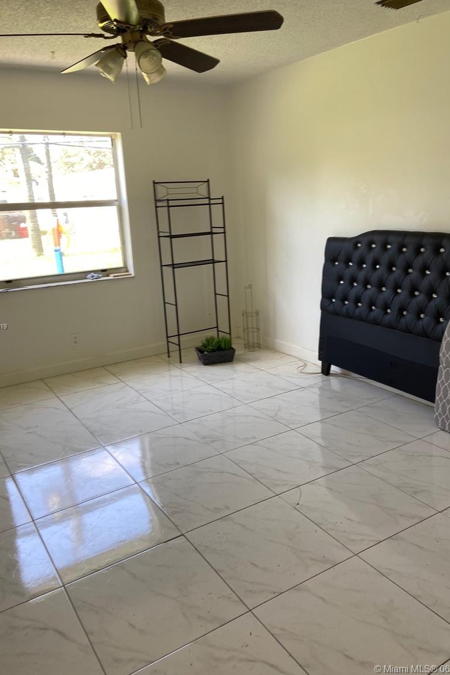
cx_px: 217
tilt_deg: -14.8
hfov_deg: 46.4
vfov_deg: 65.5
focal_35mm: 28
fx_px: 525
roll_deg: +0.2
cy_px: 327
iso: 50
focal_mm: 4.25
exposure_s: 1/120
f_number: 1.8
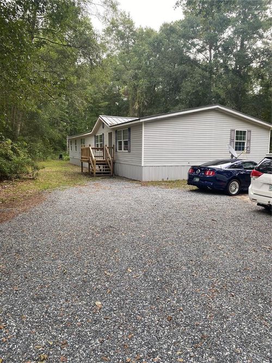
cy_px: 182
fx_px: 272
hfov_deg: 53.0
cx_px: 136
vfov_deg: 67.3
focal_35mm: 26
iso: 32
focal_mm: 4.25
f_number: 1.8
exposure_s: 1/122
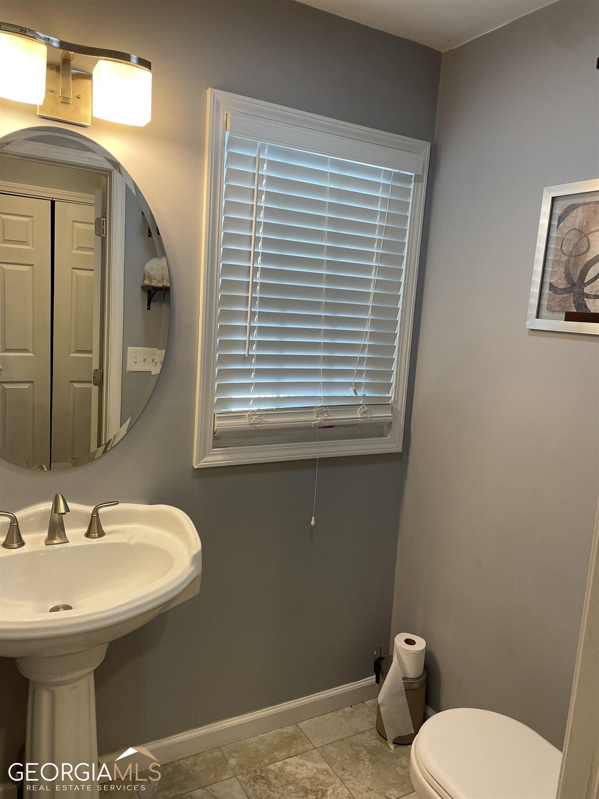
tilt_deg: -7.6
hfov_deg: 53.1
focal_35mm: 26
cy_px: 400
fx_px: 600
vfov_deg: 67.3
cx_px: 300
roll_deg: -3.4
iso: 80
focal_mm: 4.2
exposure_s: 1/60
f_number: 1.6
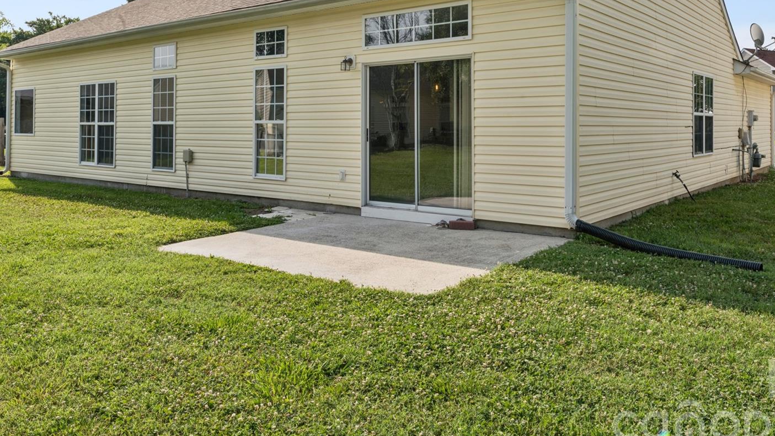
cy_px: 91
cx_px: 380
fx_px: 621
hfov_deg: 63.9
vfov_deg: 37.4
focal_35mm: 30
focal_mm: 19.8
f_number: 22
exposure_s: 1/20
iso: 100
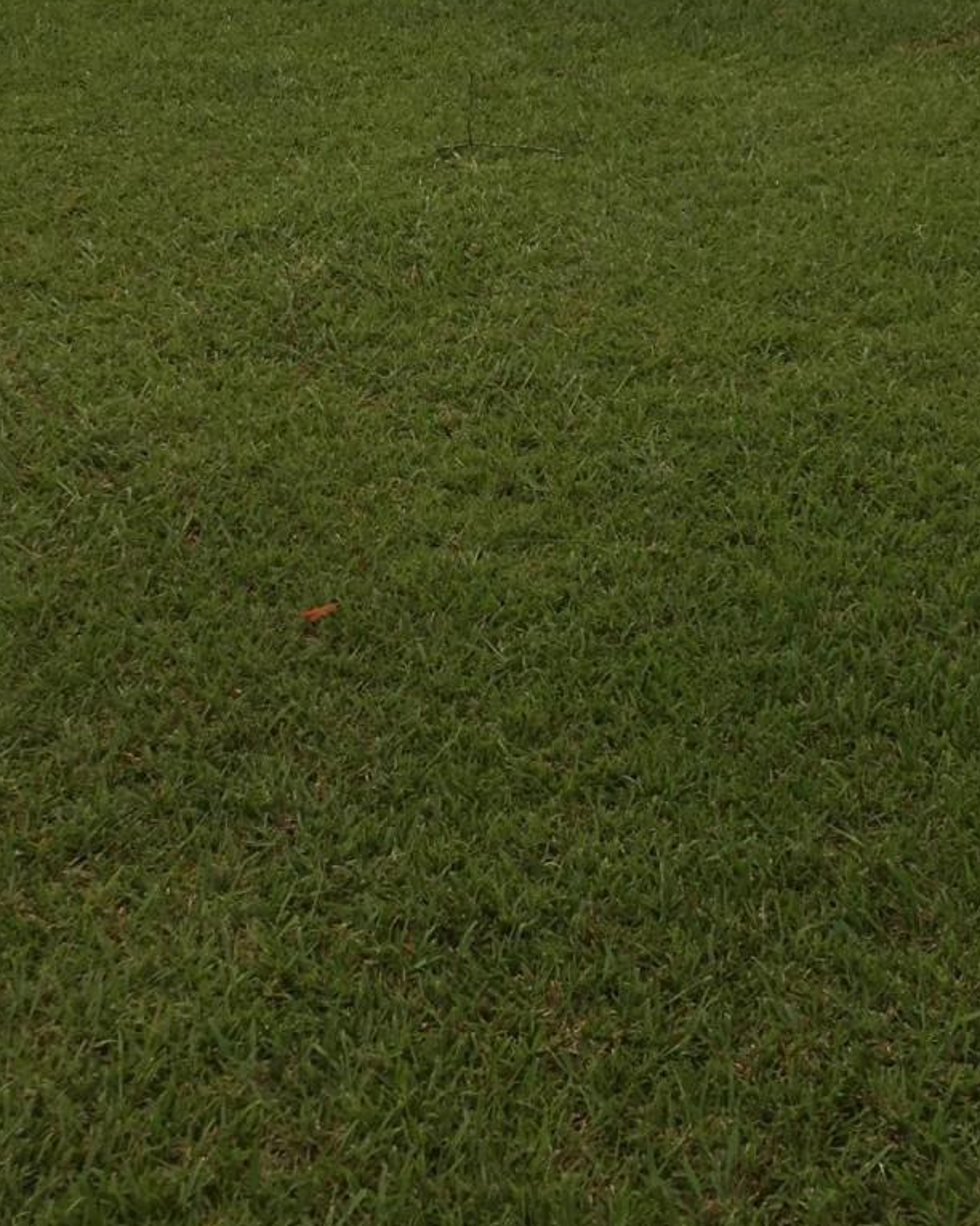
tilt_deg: -20.0
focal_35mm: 74
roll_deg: +2.2
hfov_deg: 20.6
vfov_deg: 25.2
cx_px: 653
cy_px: 224
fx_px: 2683
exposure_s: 1/310
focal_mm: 4.15
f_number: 2.2
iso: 25
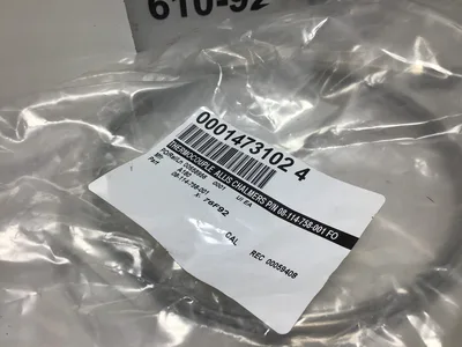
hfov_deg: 58.4
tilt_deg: -42.8
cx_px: 231
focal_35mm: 31
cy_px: 174
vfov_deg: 45.4
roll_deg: +1.8
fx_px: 414
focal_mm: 3.3
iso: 25
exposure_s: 1/265
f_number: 2.4
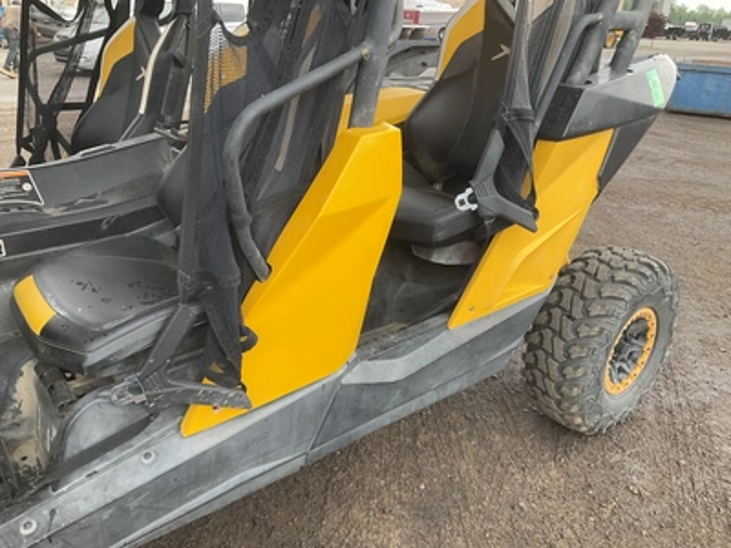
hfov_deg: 61.7
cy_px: 274
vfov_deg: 48.2
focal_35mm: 29
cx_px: 366
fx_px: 612
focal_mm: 3
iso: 25
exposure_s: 1/299
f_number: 1.8
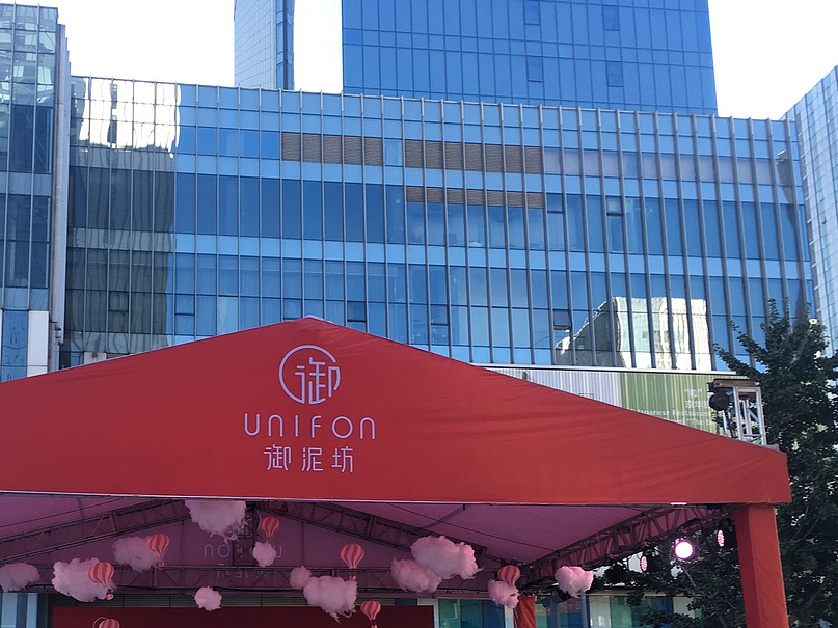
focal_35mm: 46
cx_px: 298
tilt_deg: +12.6
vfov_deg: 30.8
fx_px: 1113
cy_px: 491
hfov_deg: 40.9
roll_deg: -0.9
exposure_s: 1/147
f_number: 2.2
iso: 25
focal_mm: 4.15
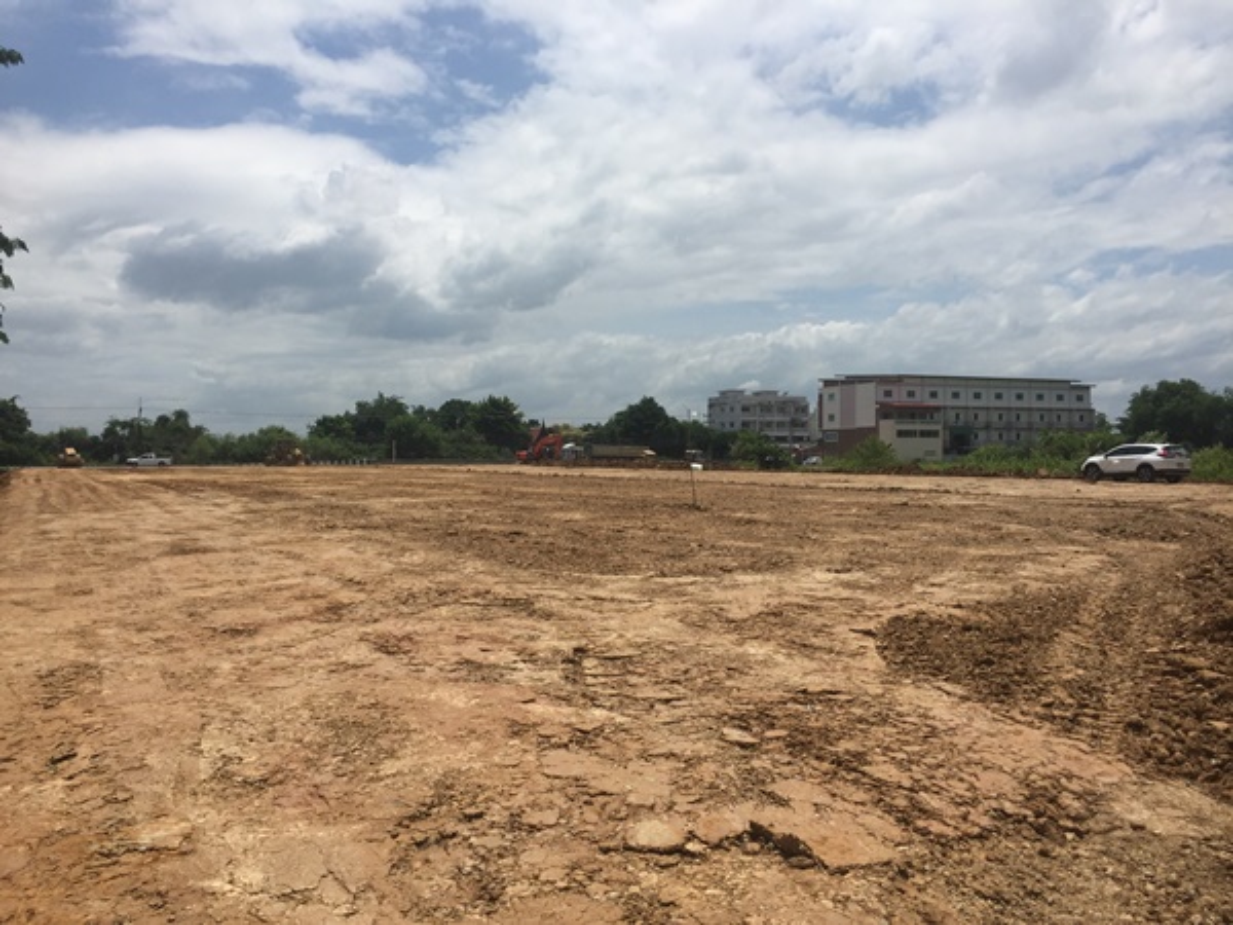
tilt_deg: +1.3
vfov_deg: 48.2
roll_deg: -0.1
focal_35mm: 29
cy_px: 462
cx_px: 616
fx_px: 1033
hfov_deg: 61.7
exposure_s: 1/4950
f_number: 2.2
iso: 32
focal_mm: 4.15
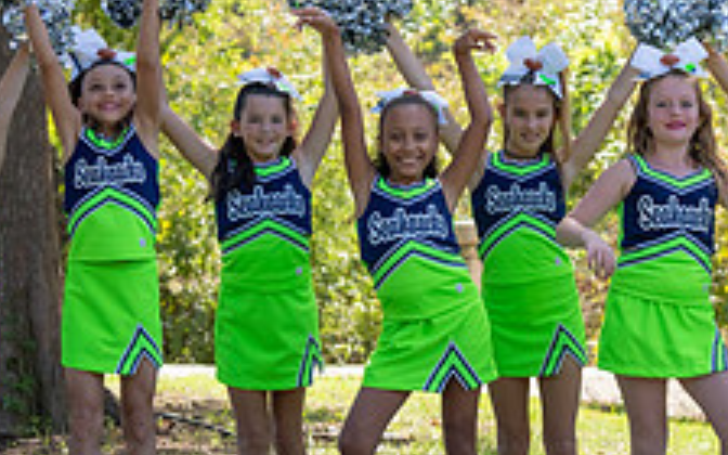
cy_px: 206
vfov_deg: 6.2
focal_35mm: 213
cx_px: 644
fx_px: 4226
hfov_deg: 9.8
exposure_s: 1/1250
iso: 500
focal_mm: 70
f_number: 4
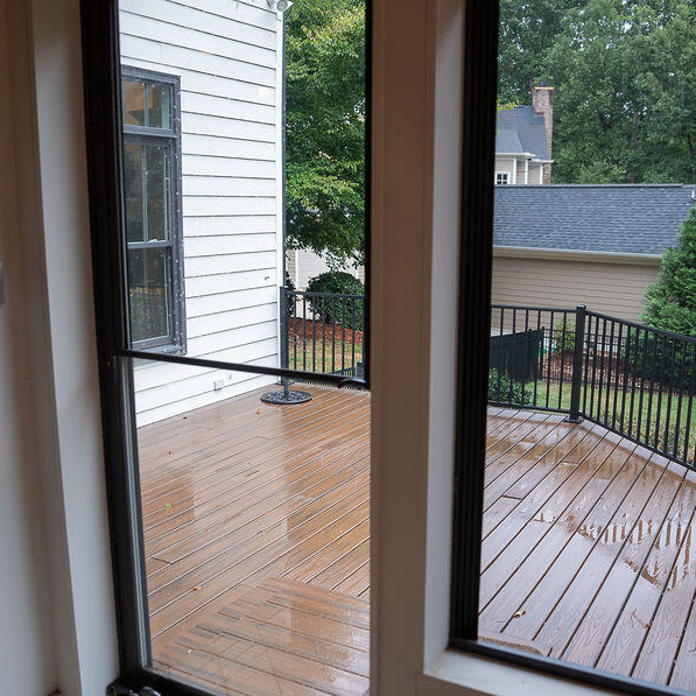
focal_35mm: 35
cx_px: 377
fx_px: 796
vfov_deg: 47.2
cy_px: 362
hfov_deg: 47.2
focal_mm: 24
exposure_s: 1/200
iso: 320
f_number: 2.8
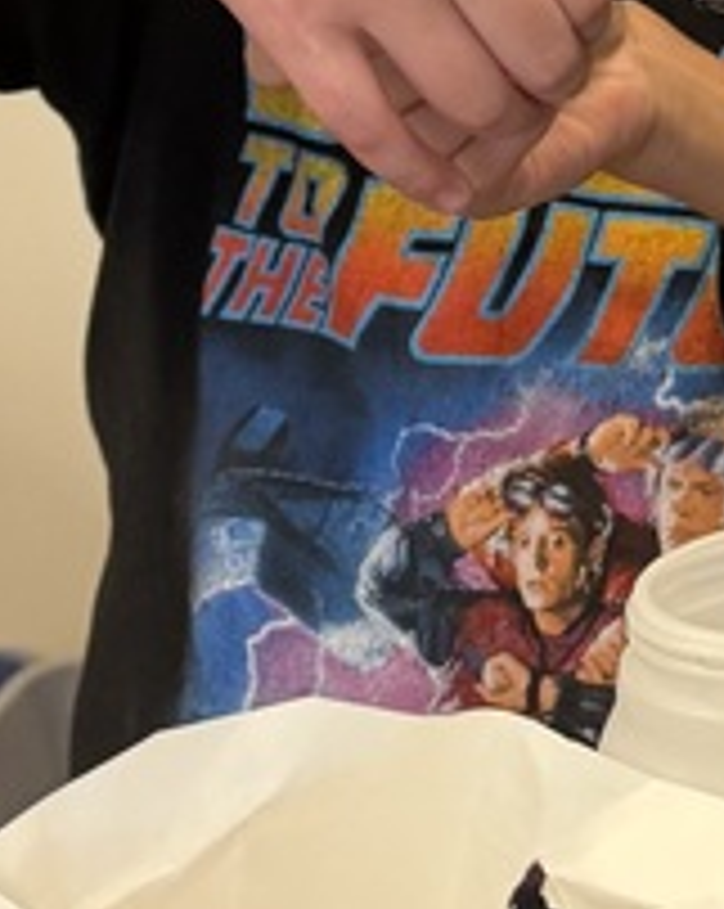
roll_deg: +2.4
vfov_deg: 15.7
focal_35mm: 119
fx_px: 3195
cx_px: 1003
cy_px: -86
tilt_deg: -5.0
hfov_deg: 12.4
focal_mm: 6.76
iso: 250
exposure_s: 1/60
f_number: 1.78
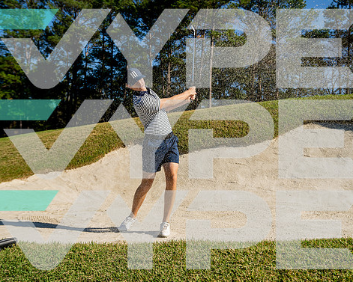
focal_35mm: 37
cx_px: 174
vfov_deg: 40.1
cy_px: 140
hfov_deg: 49.1
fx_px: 387
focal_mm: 32
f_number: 4
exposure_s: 1/1000
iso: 100
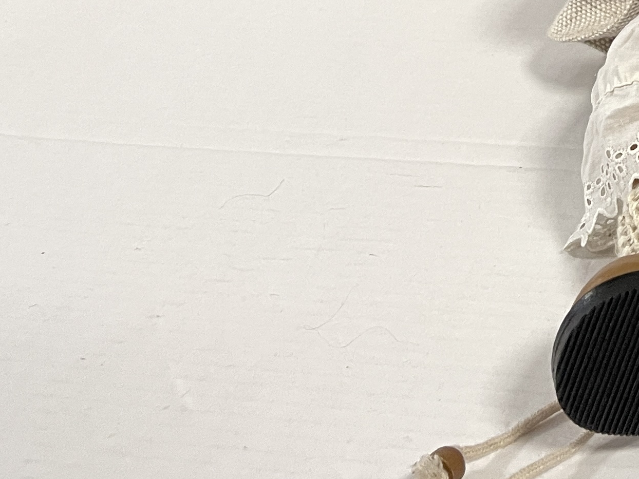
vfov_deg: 16.7
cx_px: 978
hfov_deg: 20.4
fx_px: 1495
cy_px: -213
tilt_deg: -17.1
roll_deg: -0.8
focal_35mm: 81
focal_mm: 5.1
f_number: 1.6
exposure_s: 1/50
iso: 125
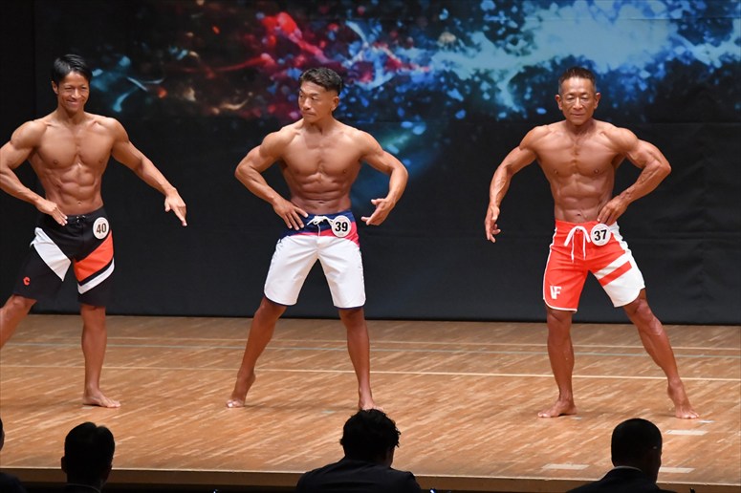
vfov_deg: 5.7
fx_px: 4938
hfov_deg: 8.6
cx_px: 370
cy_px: 246
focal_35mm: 240
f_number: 5.6
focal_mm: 160
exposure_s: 1/400
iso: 8000
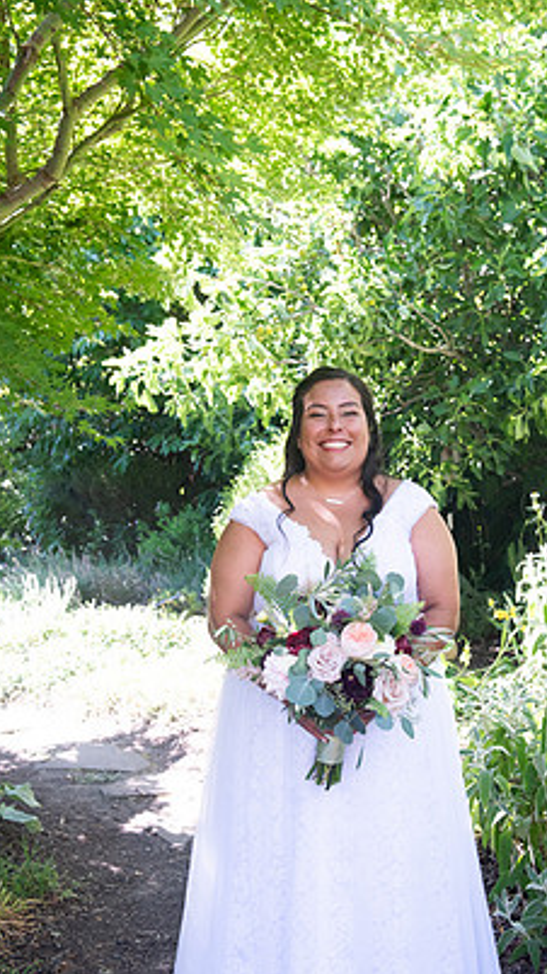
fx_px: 1058
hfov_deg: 28.9
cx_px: 329
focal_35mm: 41
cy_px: 516
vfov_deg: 49.4
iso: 640
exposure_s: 1/320
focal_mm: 35
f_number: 4.5
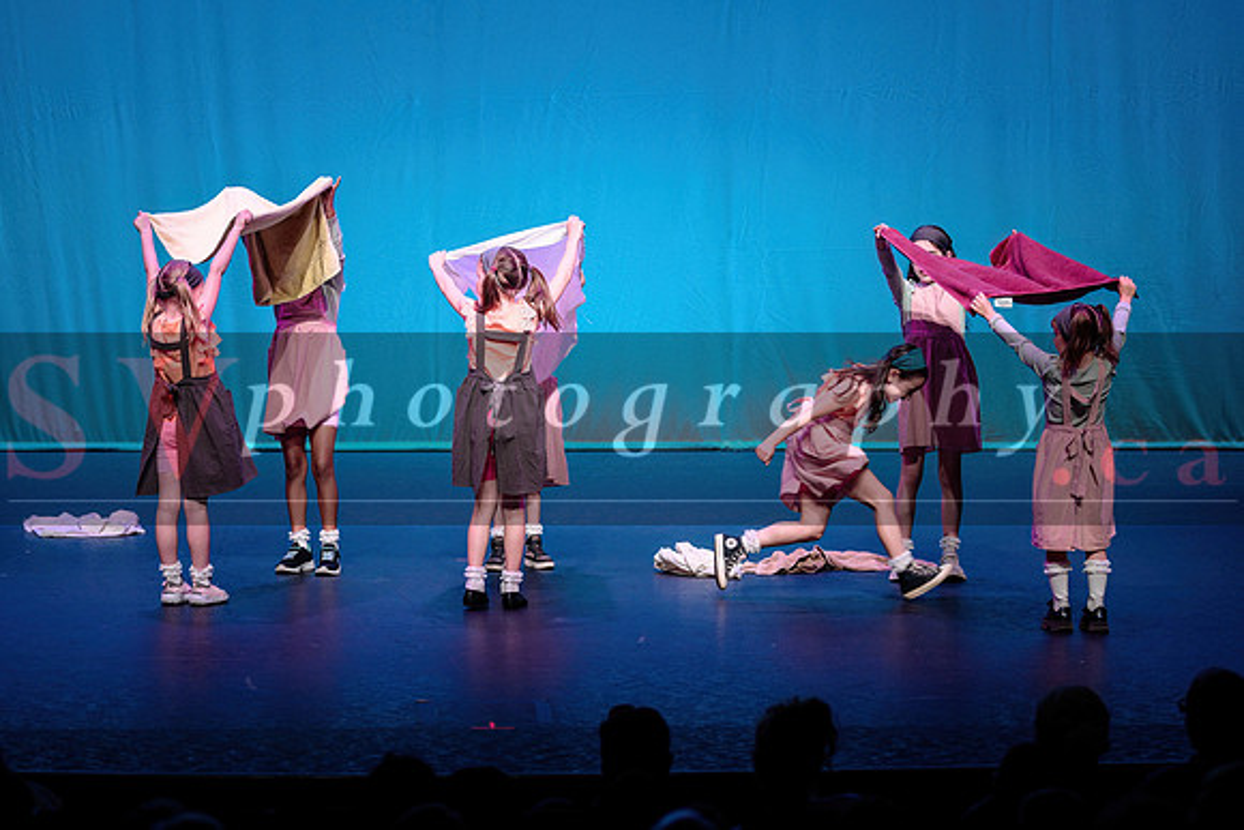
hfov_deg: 15.8
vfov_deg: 10.6
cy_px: 324
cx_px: 613
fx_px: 4481
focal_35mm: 130
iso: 1250
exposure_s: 1/400
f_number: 2.8
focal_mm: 105
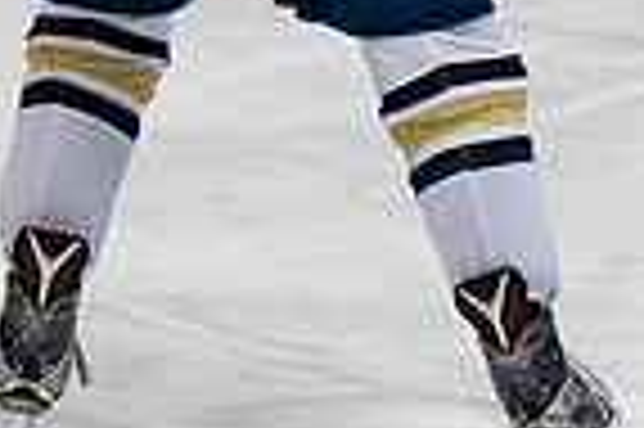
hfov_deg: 3.3
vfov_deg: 2.2
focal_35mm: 615
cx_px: -180
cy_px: -532
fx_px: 10989
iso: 1100
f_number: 3.2
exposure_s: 1/800
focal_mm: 86
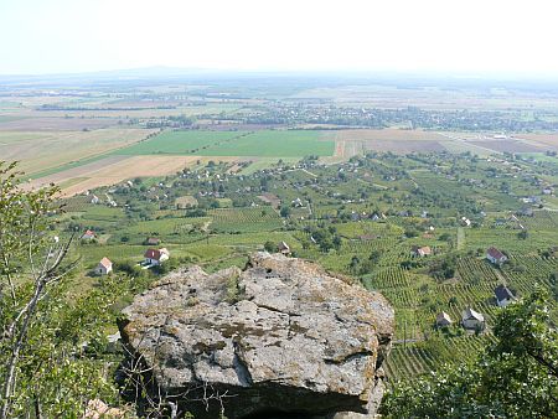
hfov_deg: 52.6
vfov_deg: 40.7
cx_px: 279
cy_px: 210
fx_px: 564
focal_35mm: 35
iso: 100
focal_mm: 7.4
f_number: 5.6
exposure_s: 1/250
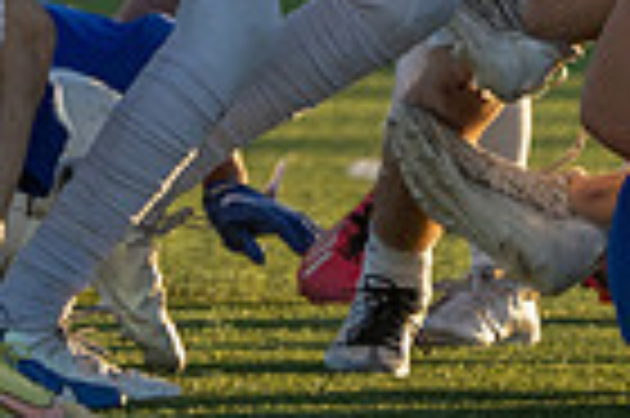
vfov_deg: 1.1
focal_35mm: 1247
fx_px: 21797
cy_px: -303
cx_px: 261
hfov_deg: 1.7
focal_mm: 300
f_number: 5.6
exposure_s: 1/1250
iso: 1000
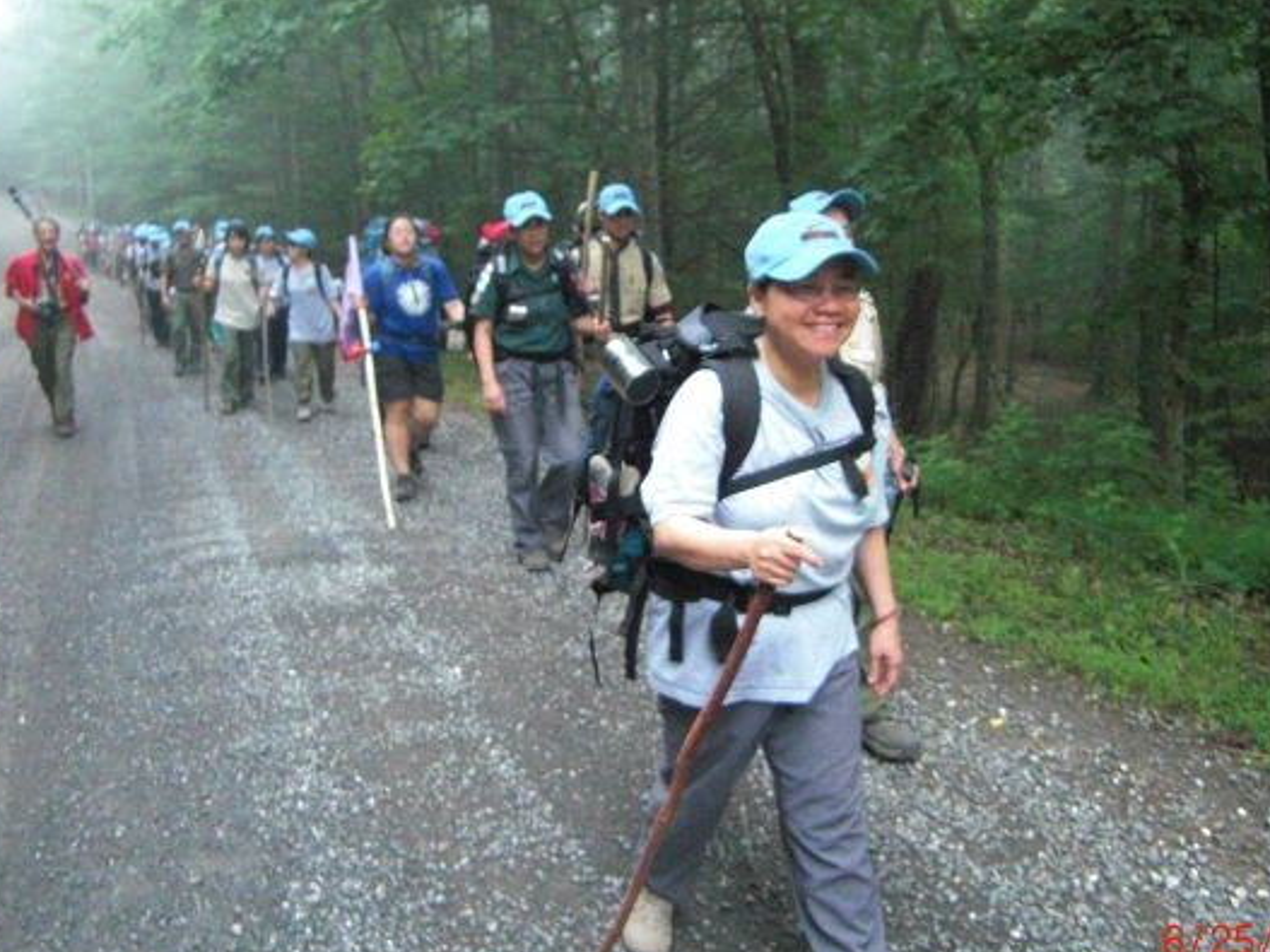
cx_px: 696
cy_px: 480
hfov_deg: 53.9
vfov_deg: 41.8
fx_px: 1247
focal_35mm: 34
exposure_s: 1/100
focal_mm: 4.9
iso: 800
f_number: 2.6
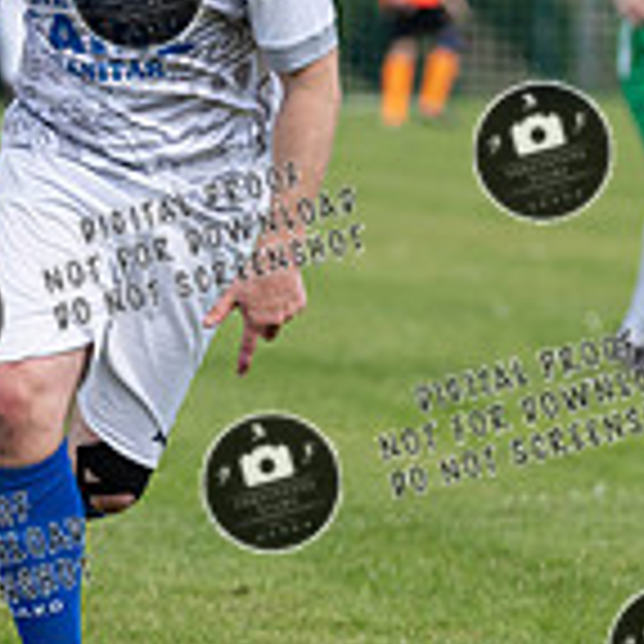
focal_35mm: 636
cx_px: 380
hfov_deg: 2.8
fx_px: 13387
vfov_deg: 2.8
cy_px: 109
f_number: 3.5
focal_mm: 165
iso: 400
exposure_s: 1/1600
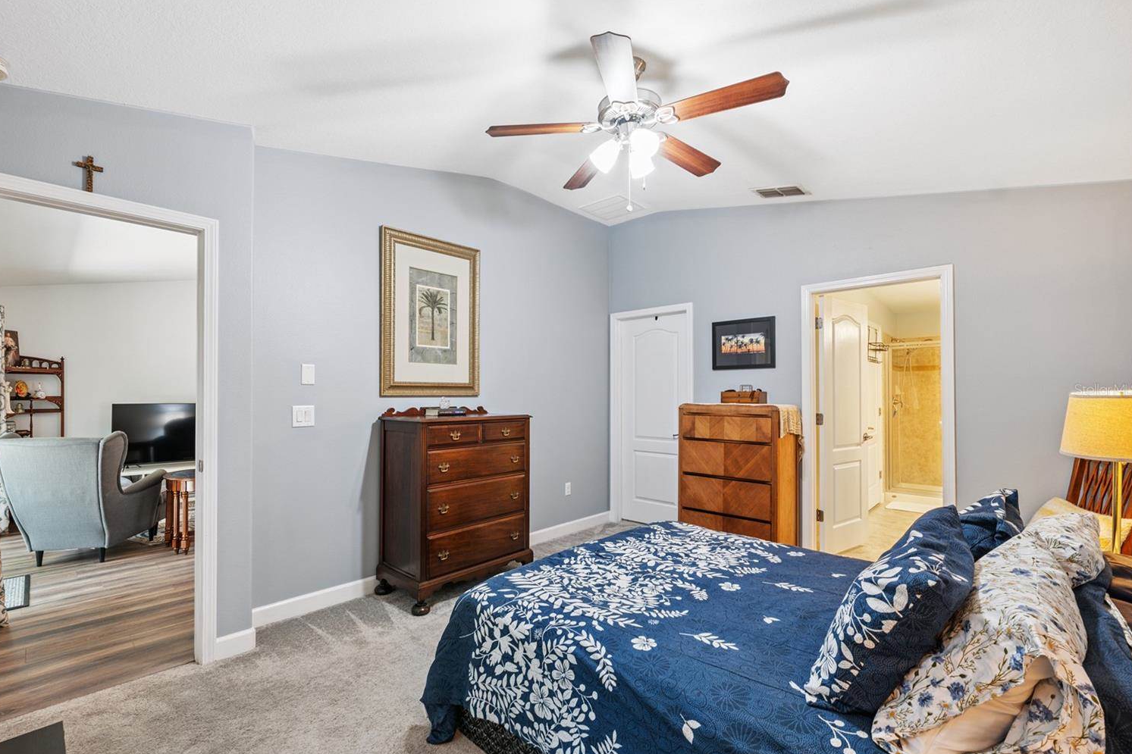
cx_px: 535
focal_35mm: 15
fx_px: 472
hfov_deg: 100.3
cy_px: 390
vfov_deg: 77.3
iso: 400
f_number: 8
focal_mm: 14
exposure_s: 1/4
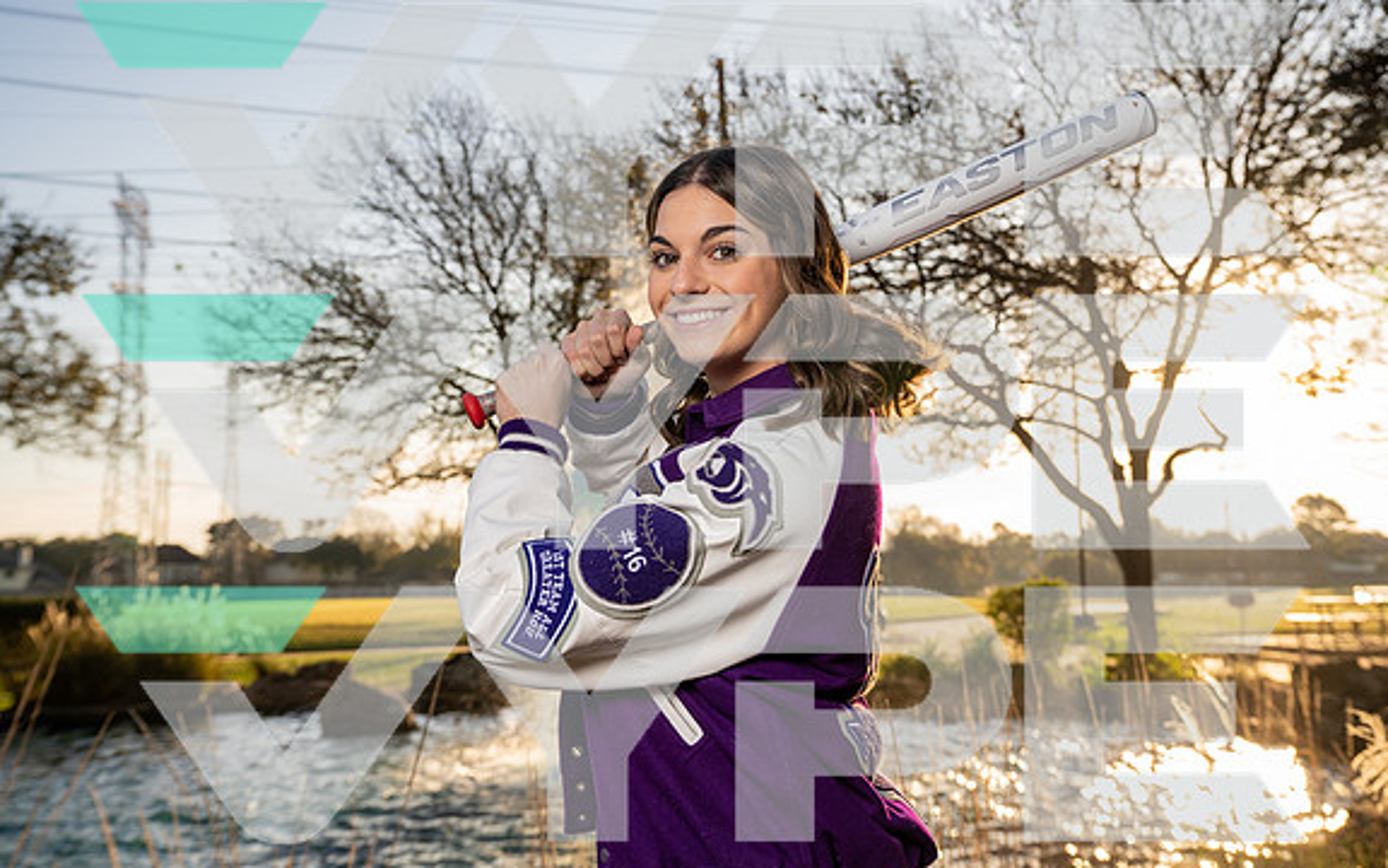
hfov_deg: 50.4
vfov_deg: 32.8
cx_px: 696
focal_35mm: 39
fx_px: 1475
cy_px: 423
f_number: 5.6
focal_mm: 38
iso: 160
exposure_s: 1/250
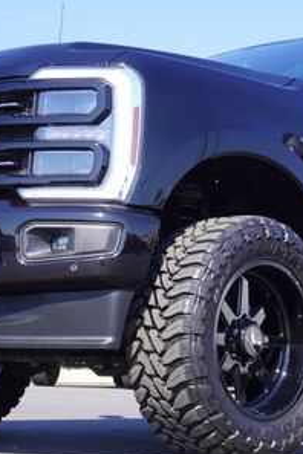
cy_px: 238
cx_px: 246
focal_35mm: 84
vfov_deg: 24.2
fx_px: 1060
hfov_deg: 16.1
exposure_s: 1/100
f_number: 8
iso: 100
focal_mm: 26
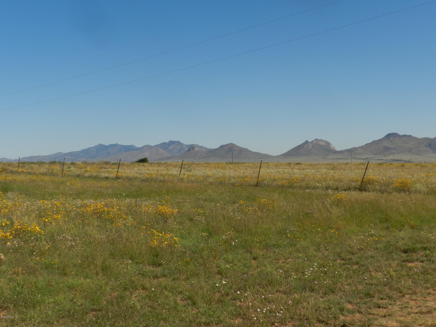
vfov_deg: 27.5
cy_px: 164
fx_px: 668
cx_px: 218
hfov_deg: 36.2
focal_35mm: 53
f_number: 5
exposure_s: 1/1250
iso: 160
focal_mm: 9.4
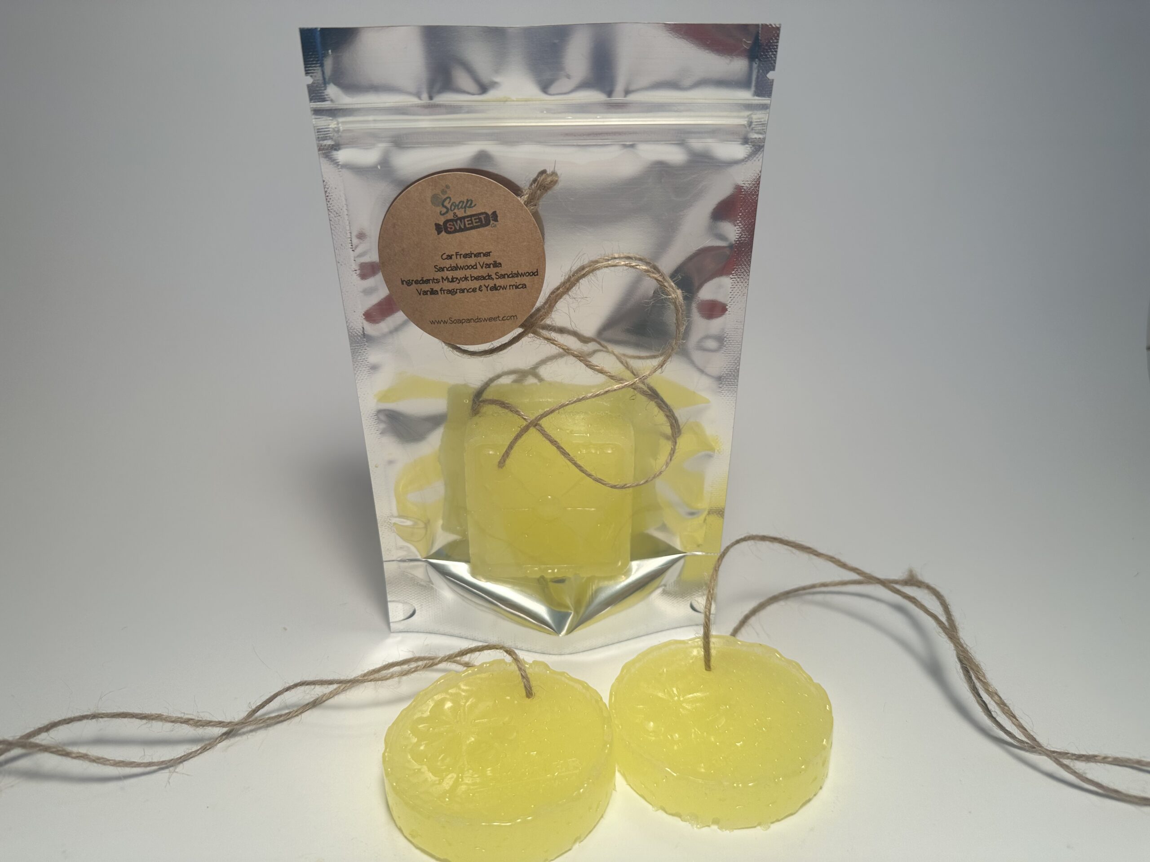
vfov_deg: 56.8
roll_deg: +0.4
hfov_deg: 71.6
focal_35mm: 24
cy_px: 431
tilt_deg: -23.0
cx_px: 575
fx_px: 797
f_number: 1.78
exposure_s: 1/139
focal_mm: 6.86
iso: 64
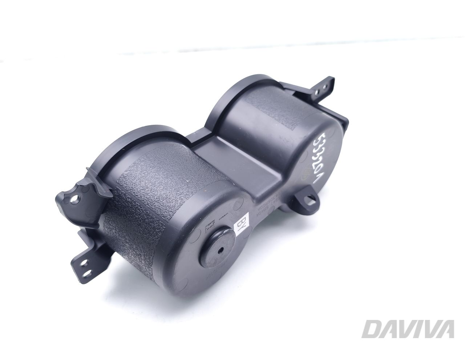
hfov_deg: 60.0
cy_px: 174
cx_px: 232
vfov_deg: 46.8
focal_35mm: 30
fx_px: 403
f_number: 1.65
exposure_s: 1/100
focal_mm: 6.19
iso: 125
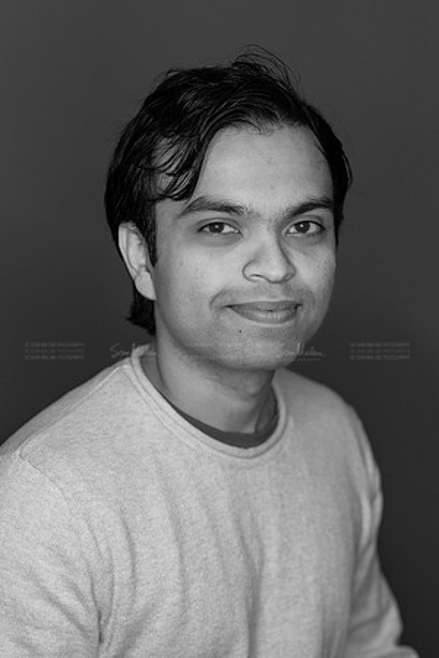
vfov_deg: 23.9
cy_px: 329
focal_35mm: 85
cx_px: 220
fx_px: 1555
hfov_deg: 16.1
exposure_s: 1/250
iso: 2000
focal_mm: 85
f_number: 3.5
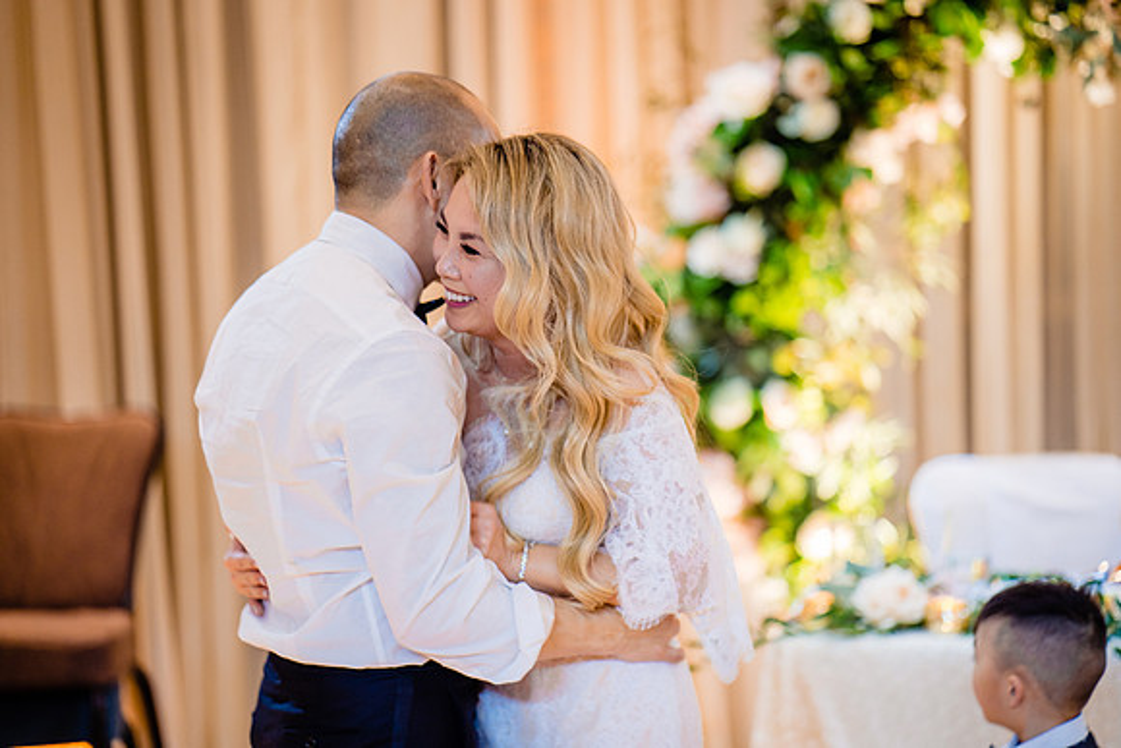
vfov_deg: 16.1
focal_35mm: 85
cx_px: 560
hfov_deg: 23.9
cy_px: 374
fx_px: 2647
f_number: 2
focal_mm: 85
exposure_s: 1/160
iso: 1000
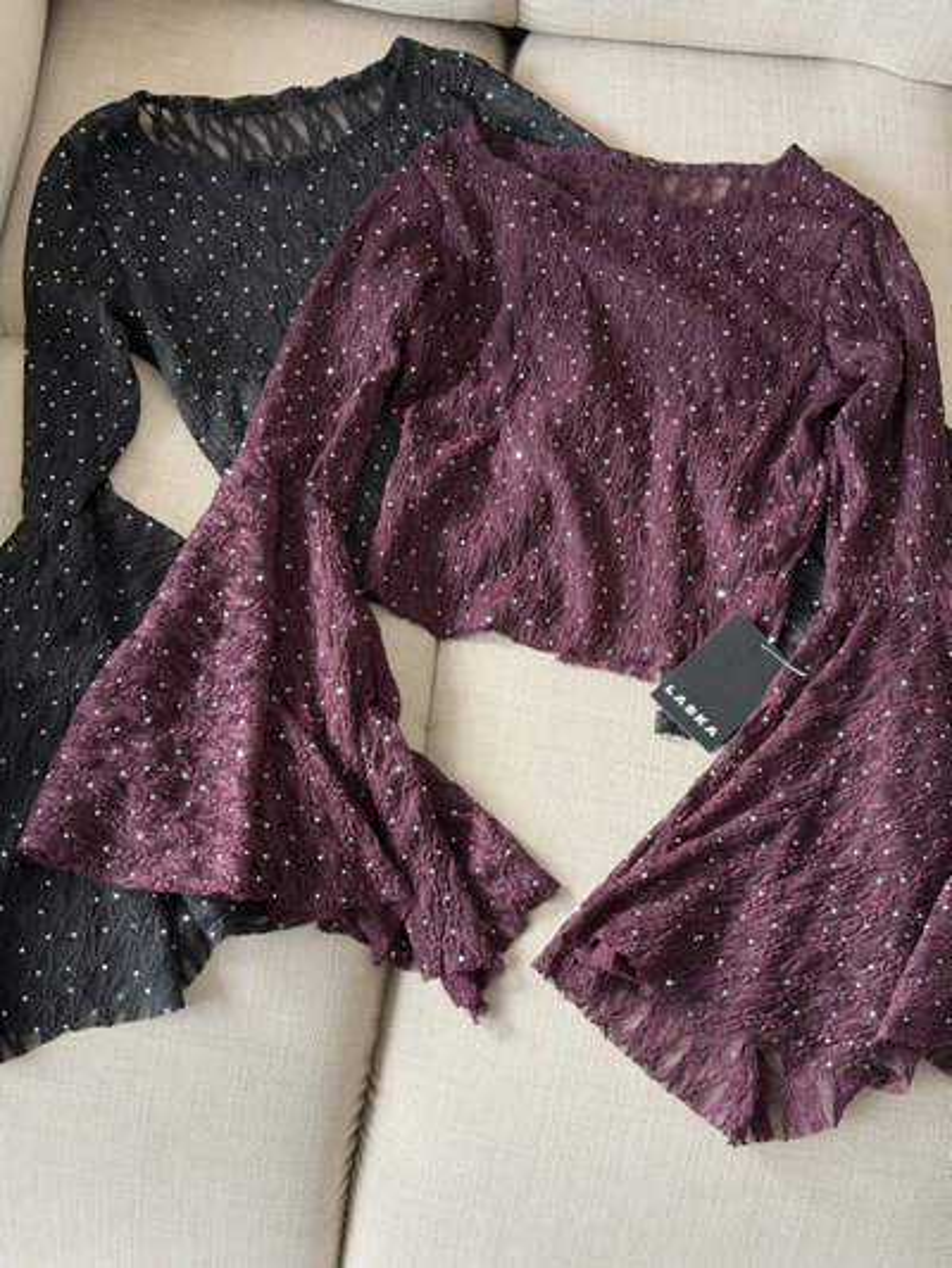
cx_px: 476
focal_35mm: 48
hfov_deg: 30.3
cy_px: 634
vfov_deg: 39.6
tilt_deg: -59.7
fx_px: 1759
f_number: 1.78
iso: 200
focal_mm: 6.76
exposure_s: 1/60
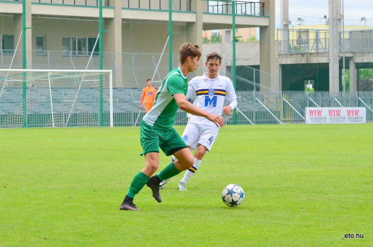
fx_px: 1427
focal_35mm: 138
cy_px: 124
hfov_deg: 14.9
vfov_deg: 9.9
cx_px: 186
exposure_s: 1/1250
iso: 1000
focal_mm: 92
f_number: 9
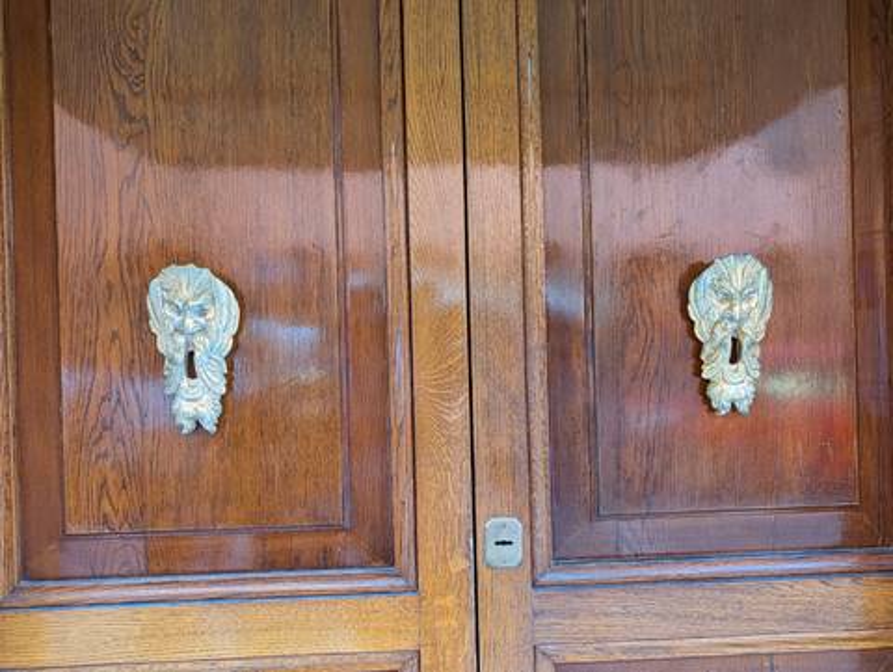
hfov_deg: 71.5
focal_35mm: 24
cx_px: 446
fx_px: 620
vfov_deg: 56.9
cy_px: 336
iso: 417
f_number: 1.68
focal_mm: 6.9
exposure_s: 1/164
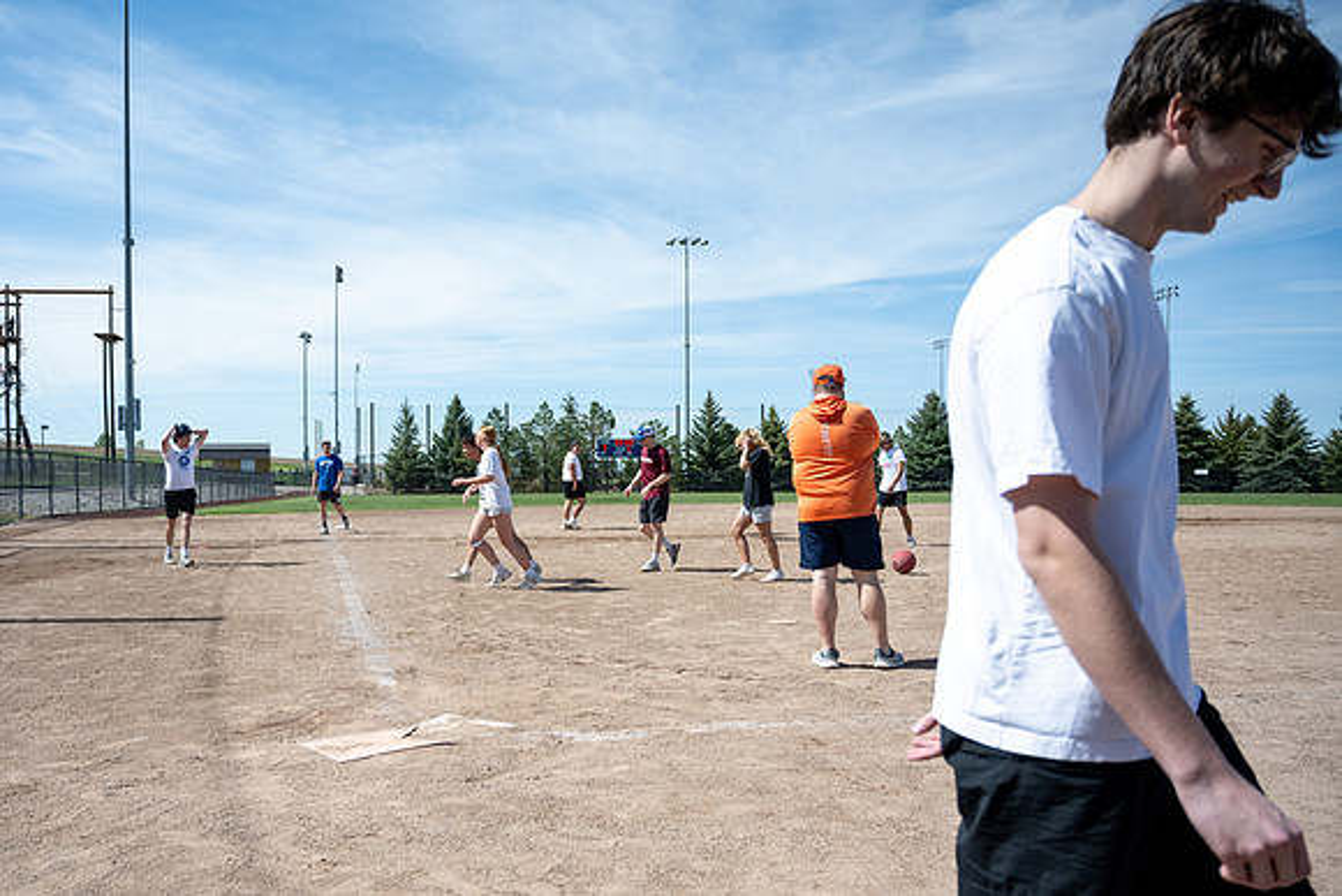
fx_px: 1095
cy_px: 488
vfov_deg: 44.4
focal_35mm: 29
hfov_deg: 62.4
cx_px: 529
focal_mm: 24
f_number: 4
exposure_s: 1/2000
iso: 100
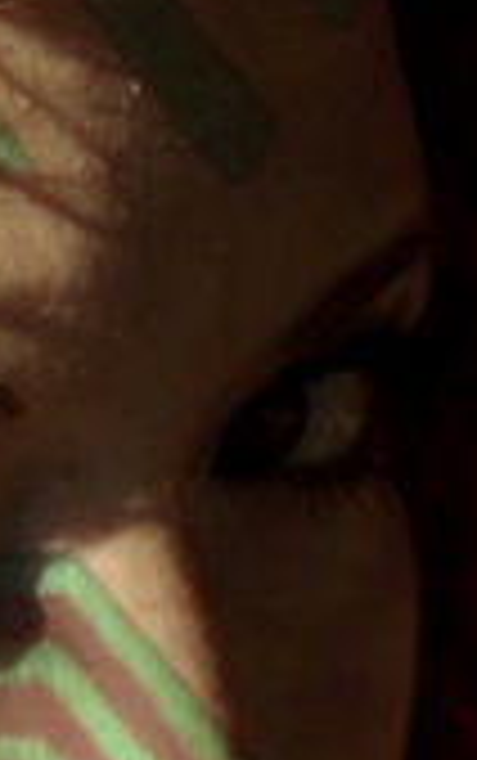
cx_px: -198
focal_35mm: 174
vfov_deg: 11.9
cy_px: 805
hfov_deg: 7.5
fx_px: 3610
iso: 100
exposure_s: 1/750
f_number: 4
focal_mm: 40
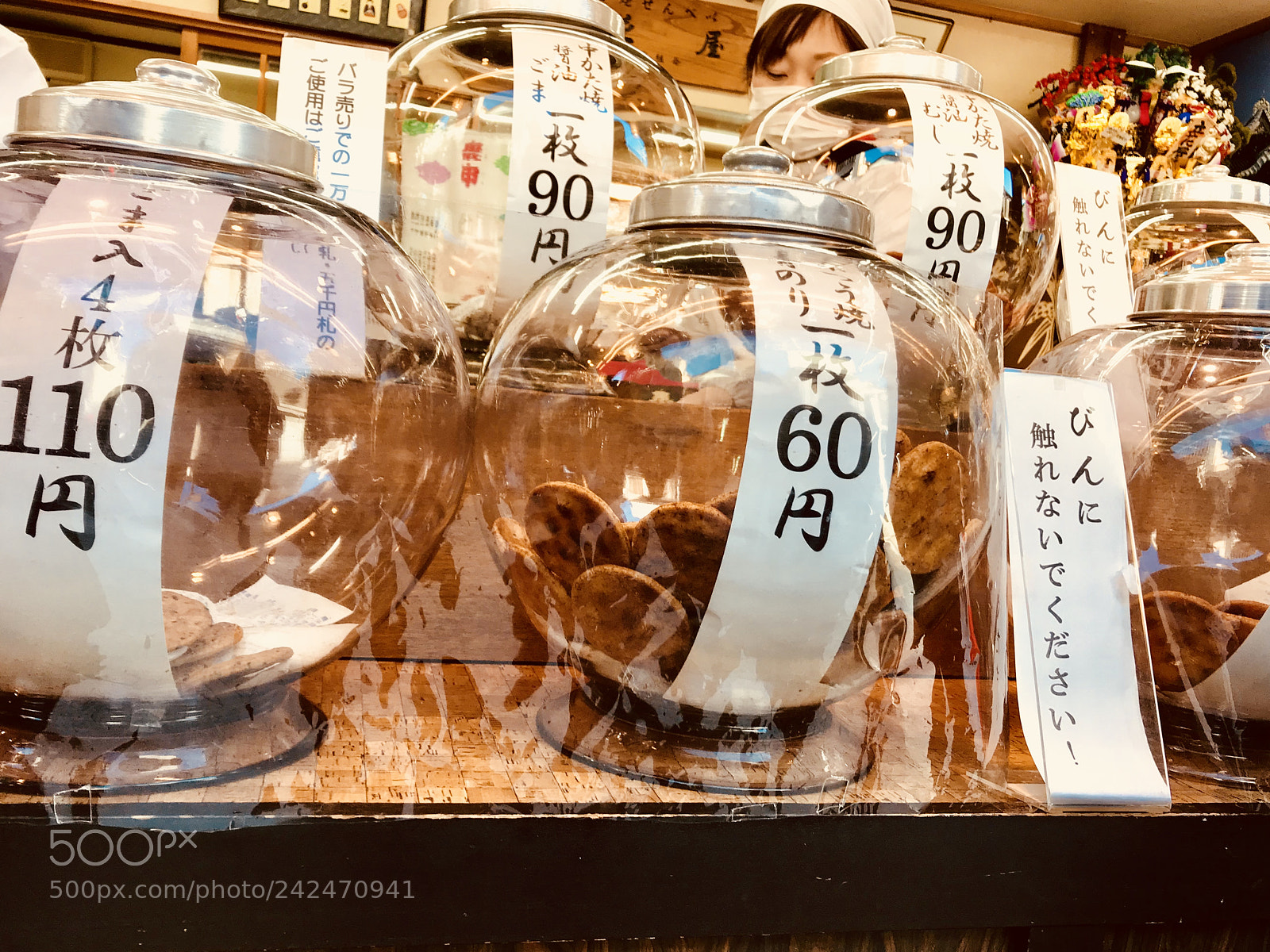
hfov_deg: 63.4
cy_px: 476
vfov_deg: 49.7
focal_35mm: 28
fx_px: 1027
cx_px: 635
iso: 25
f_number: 1.8
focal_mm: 3.99
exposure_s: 1/100
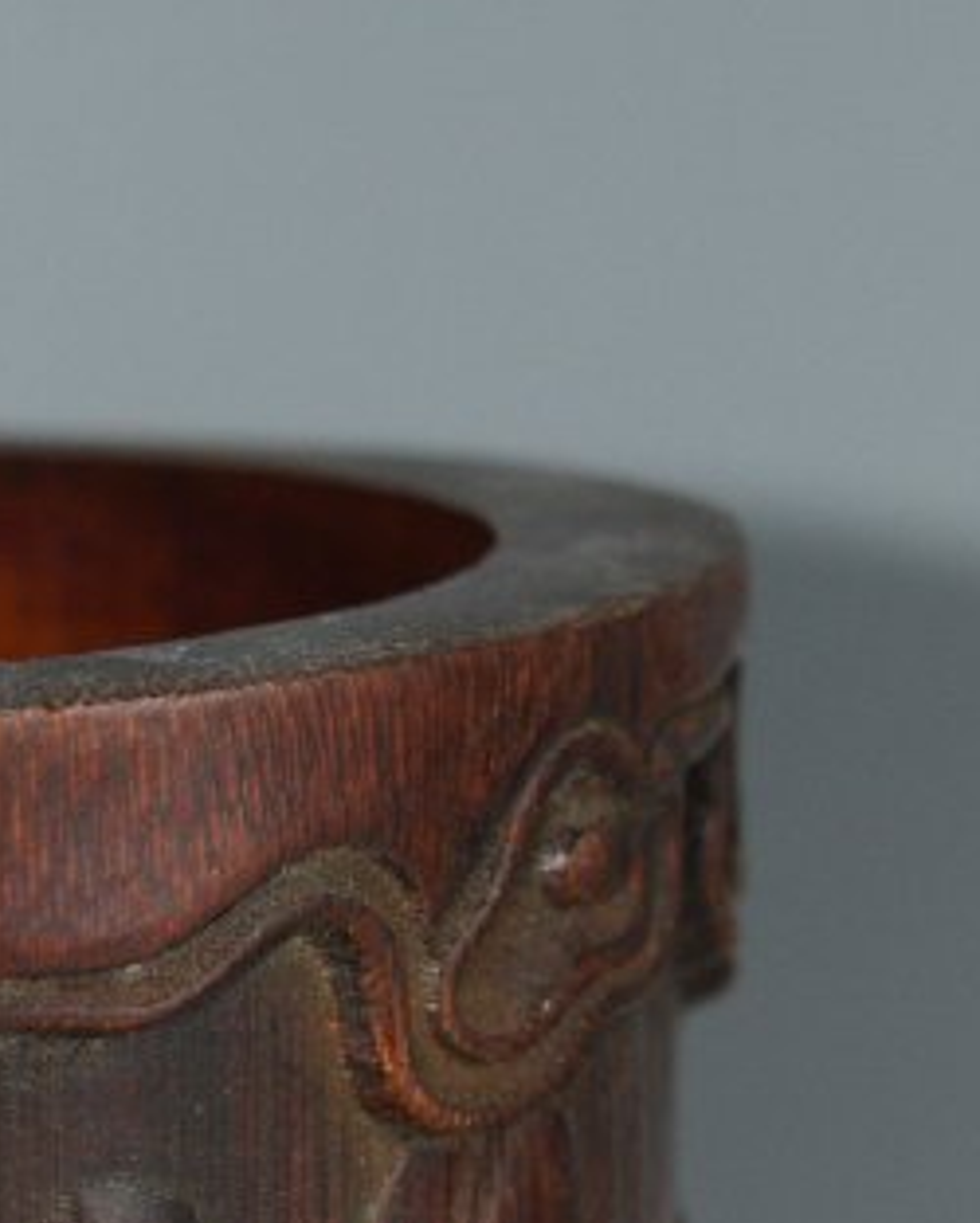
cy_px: 2003
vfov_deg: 7.6
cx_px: -486
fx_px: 9019
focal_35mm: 249
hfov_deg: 6.1
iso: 800
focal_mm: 46
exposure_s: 1/60
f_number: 5
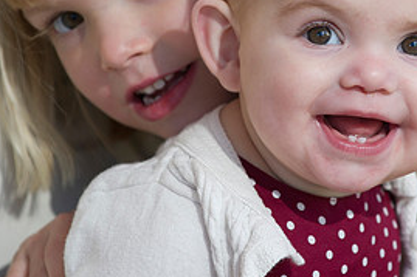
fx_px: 4989
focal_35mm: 431
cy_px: 74
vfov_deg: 3.2
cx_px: 293
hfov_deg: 4.8
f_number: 4
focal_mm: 200
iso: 250
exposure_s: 1/200
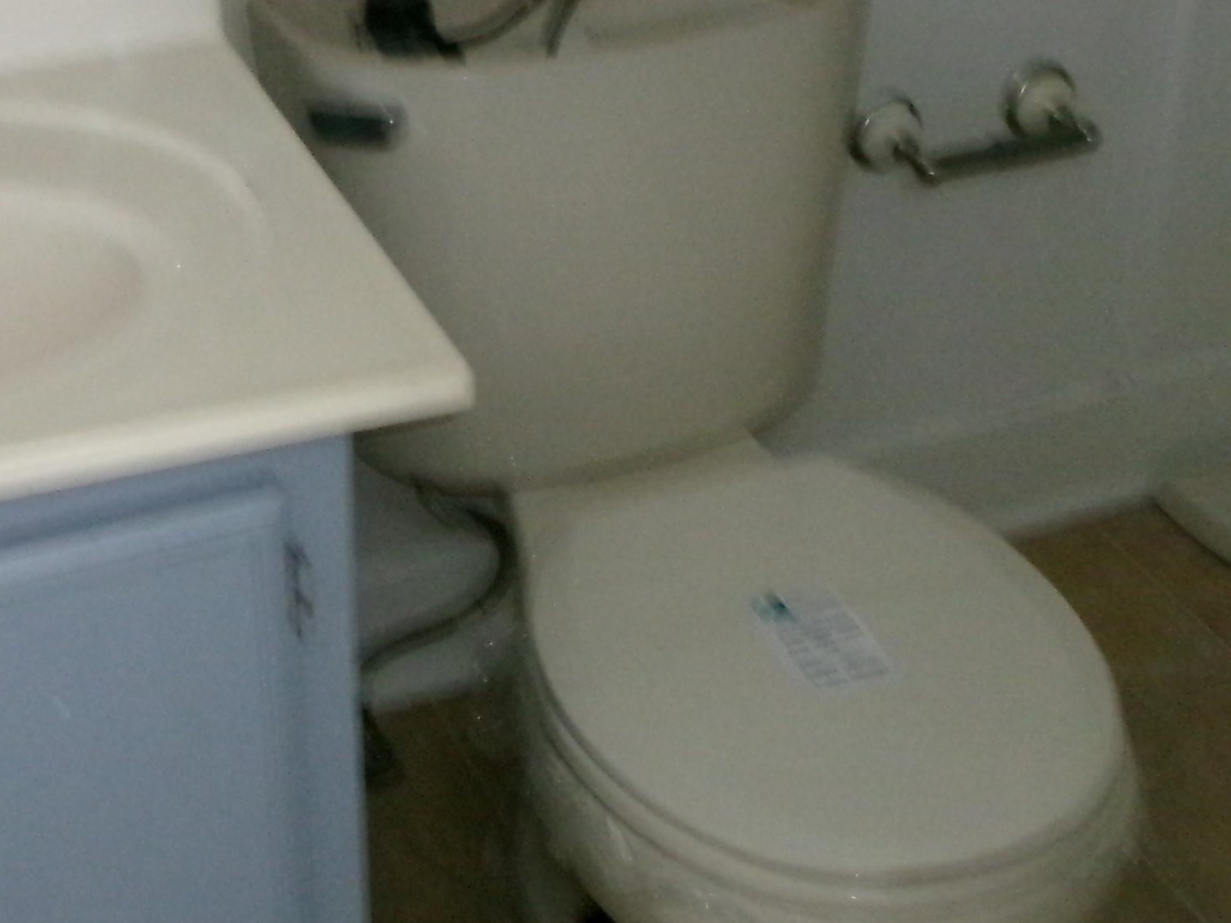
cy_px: 261
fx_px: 2738
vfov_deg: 19.0
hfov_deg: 25.1
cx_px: 322
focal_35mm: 77
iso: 800
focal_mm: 6.4
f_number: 4.5
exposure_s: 1/12
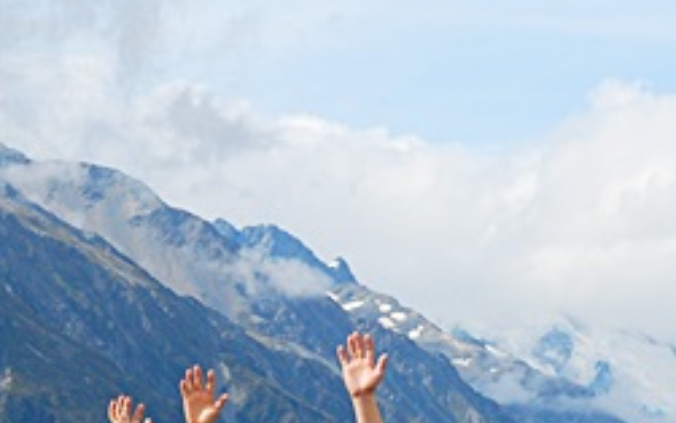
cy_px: 517
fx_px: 5565
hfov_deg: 6.9
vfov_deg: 4.3
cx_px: 520
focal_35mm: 302
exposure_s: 1/1600
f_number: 6.3
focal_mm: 62
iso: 400
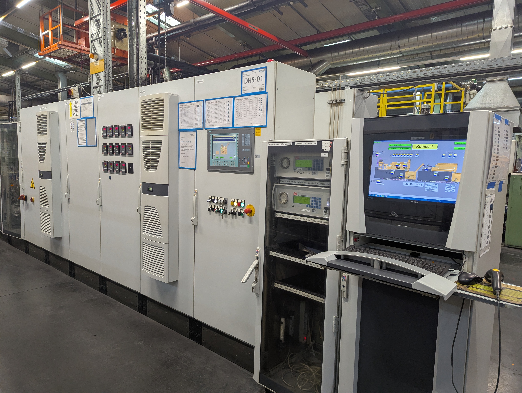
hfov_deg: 71.5
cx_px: 261
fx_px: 362
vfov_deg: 56.9
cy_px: 196
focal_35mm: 24
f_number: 1.85
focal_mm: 6.81
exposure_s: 1/144
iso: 567
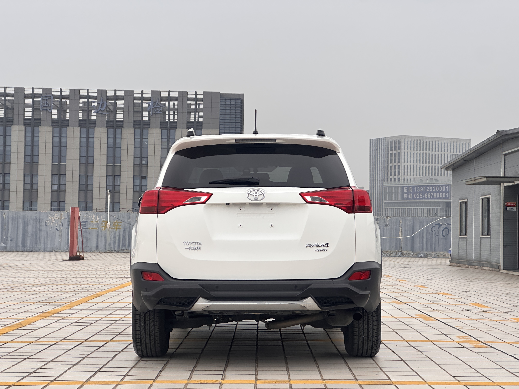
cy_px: 194
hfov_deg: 25.3
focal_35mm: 77
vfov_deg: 19.1
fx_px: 1154
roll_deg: -0.9
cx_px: 260
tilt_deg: +2.9
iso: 80
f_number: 2.8
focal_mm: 9
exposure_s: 1/99
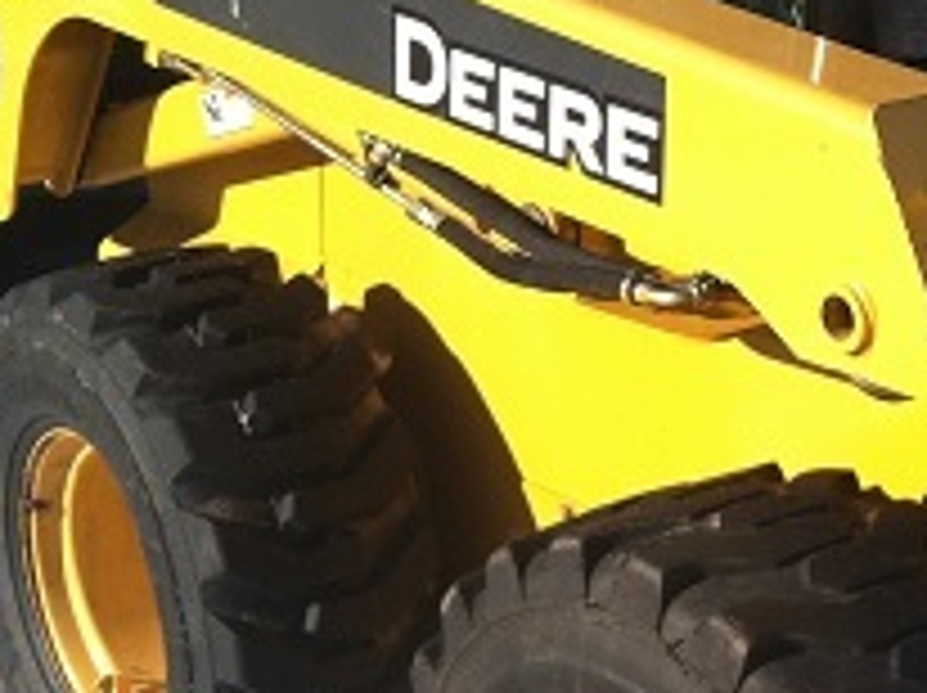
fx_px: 2274
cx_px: 819
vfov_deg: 17.2
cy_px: 151
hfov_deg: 22.5
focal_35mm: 85
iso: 80
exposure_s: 1/938
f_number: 2.8
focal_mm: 3.85
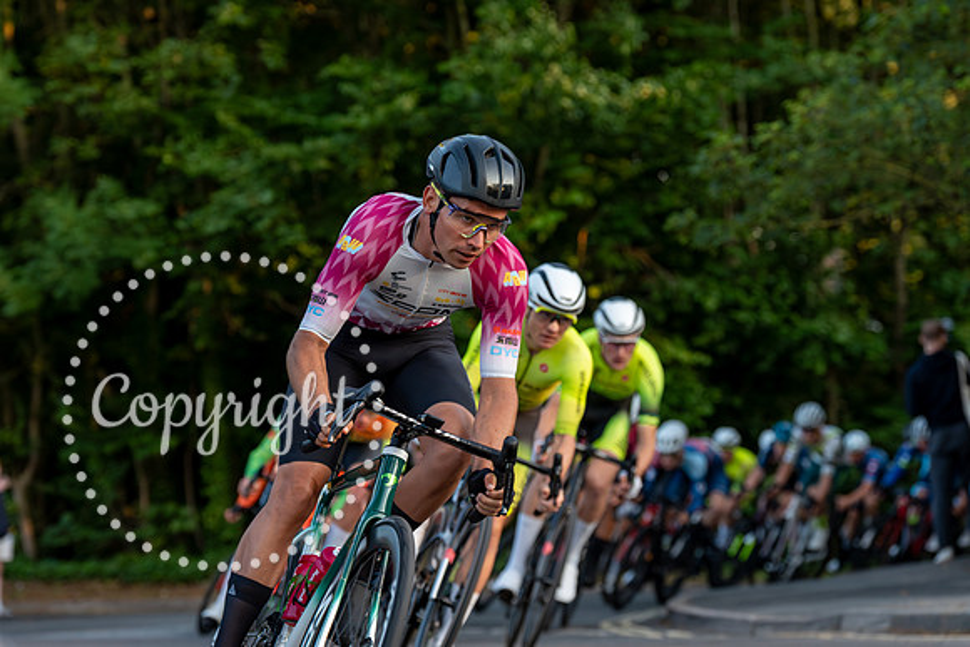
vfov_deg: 12.4
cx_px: 442
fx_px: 2974
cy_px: 275
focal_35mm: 110
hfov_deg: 18.5
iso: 1000
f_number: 3.5
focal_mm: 96
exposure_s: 1/800
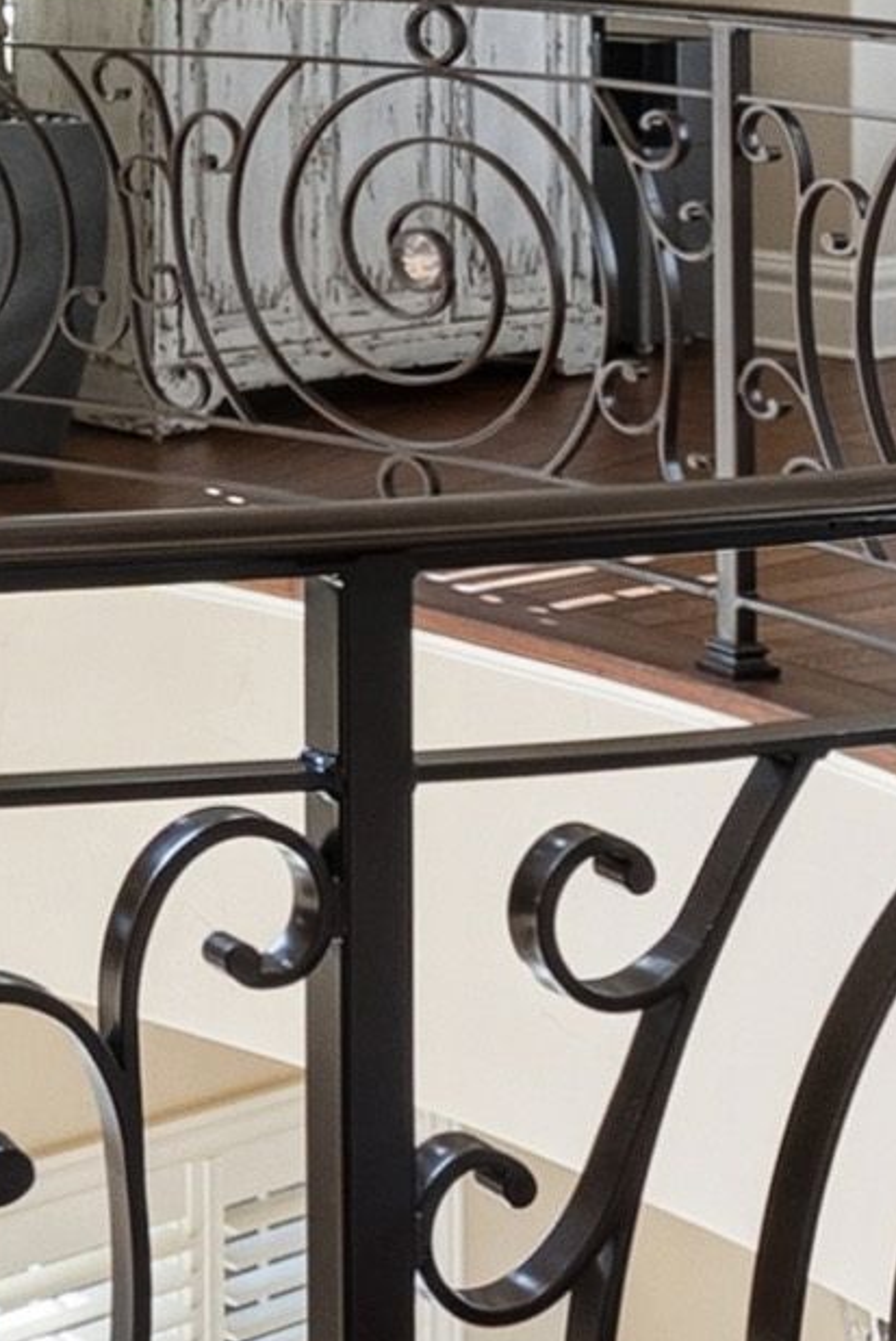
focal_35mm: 96
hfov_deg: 12.3
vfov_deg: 20.1
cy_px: -180
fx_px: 3578
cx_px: -1013
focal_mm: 14
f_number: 9
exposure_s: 1/200
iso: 640
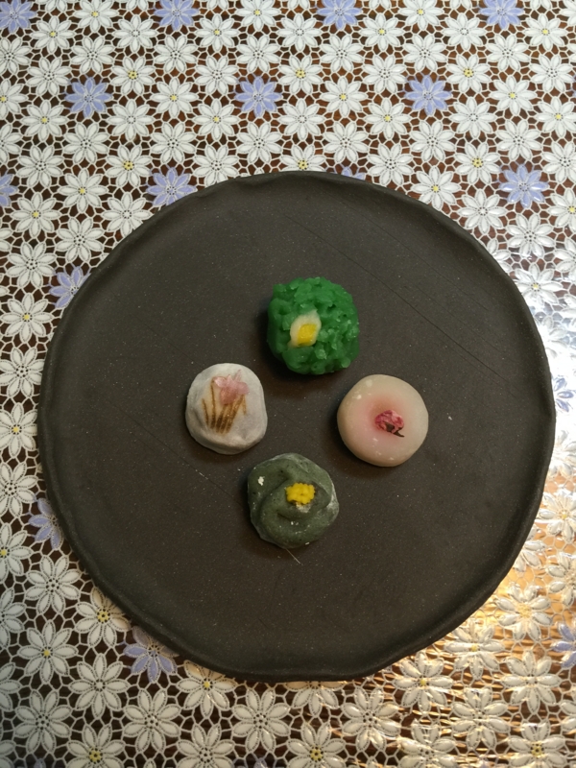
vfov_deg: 61.7
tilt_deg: -74.2
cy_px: 384
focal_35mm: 29
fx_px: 643
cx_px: 288
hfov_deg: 48.2
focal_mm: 4.15
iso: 50
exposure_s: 1/15
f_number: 2.2
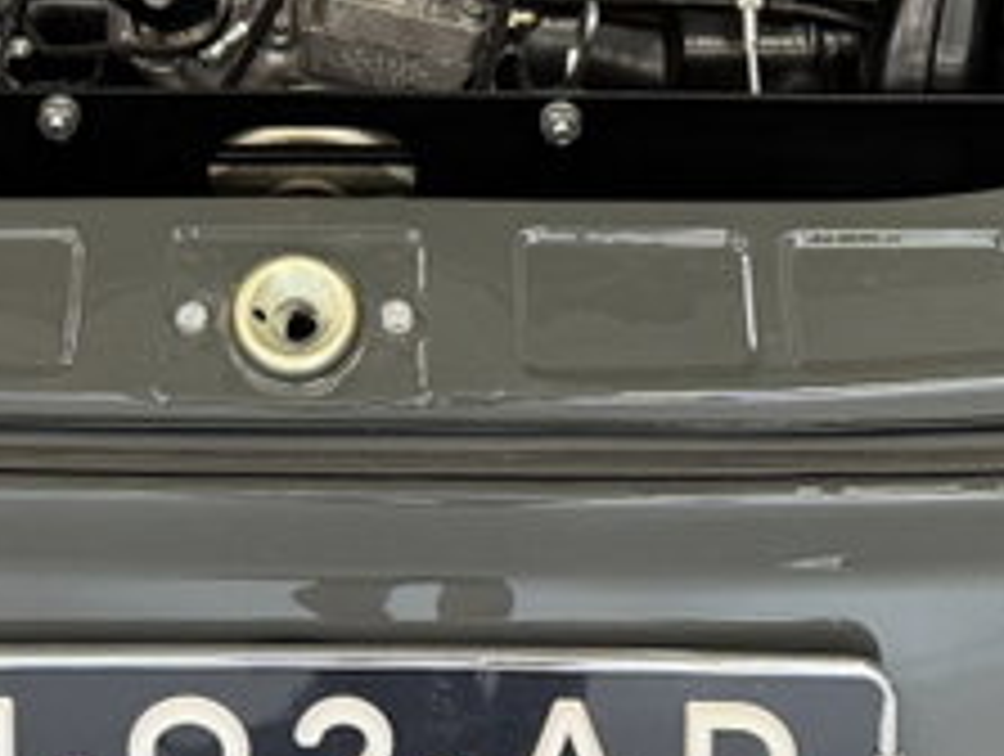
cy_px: -436
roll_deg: -0.3
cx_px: 324
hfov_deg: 17.8
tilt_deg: -26.6
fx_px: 3196
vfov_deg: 12.7
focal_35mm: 110
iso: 320
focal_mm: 6.76
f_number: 1.78
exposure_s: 1/50
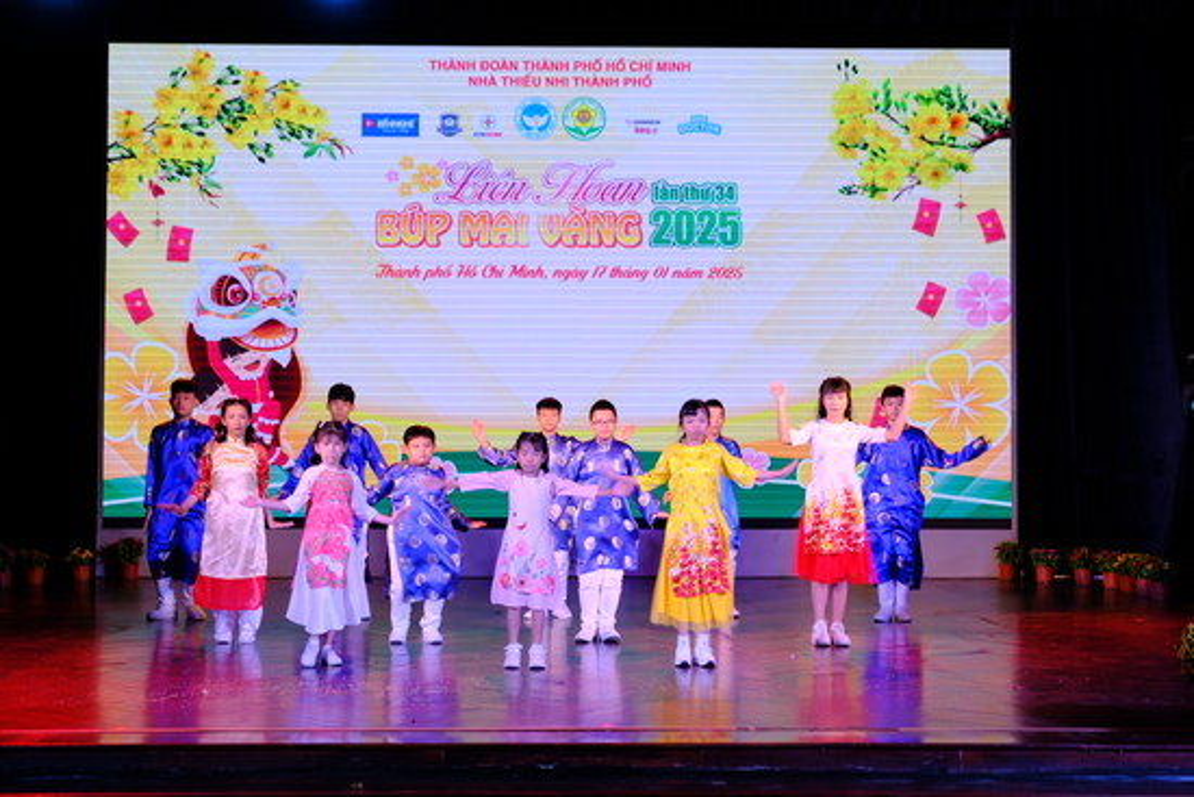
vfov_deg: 25.1
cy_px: 398
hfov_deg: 36.9
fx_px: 1791
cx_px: 597
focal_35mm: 54
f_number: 3.6
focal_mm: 35.8
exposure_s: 1/125
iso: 400
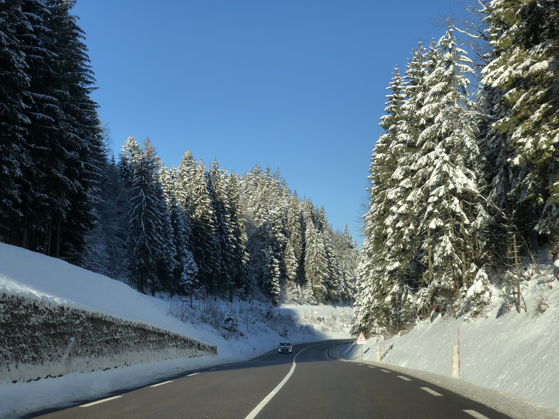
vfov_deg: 28.0
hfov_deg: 36.8
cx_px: 280
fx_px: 840
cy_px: 210
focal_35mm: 52
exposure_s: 1/867
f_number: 2.4
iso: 16
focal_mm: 6
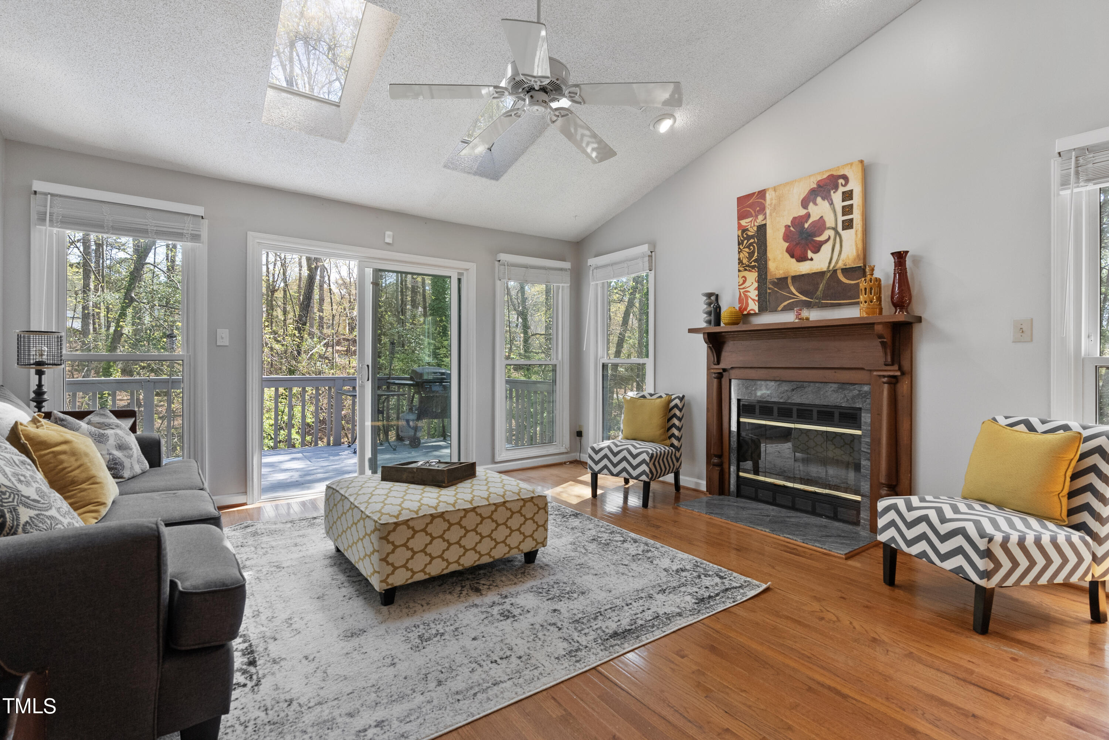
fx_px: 493
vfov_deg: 73.8
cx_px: 554
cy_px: 370
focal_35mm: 16
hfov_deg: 96.7
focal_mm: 16
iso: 1250
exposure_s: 1/30
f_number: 7.1
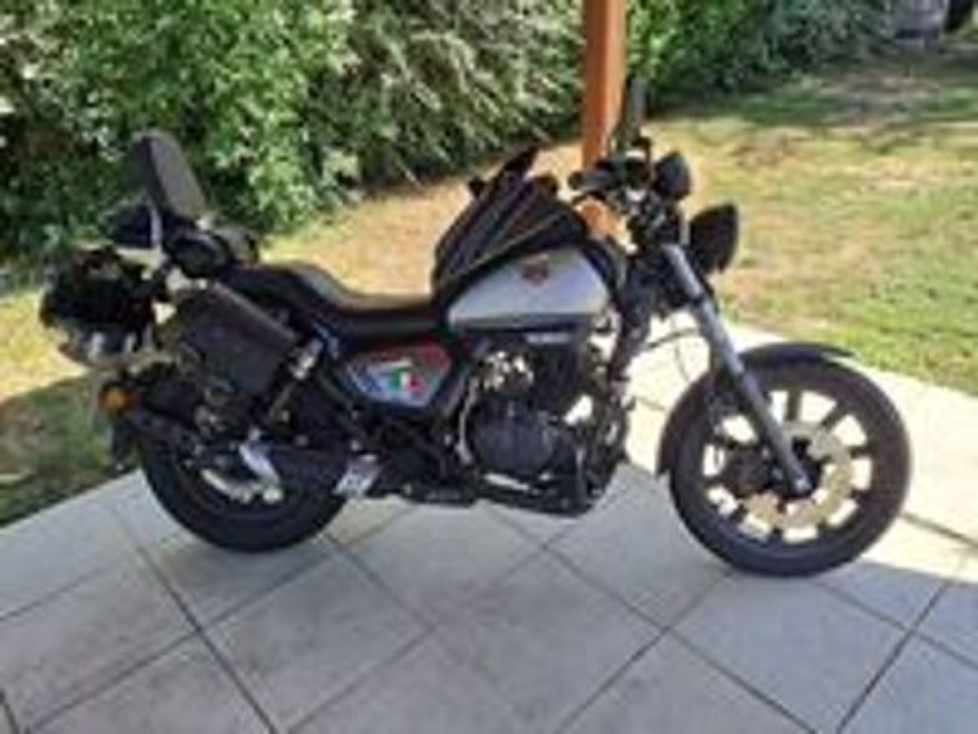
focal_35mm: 25
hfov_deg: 69.4
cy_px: 367
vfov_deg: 54.9
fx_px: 706
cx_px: 489
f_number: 1.8
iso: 32
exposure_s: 1/409
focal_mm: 4.65
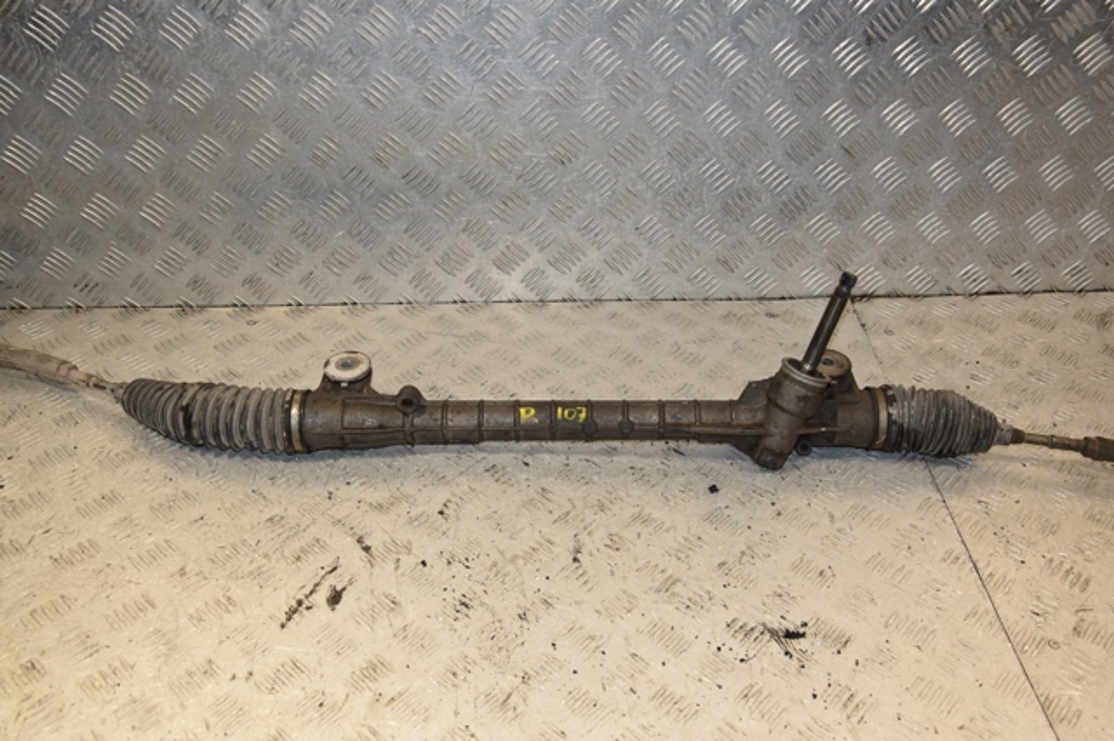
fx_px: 1021
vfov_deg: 39.9
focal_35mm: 33
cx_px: 557
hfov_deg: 57.2
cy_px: 370
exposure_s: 1/200
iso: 800
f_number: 7.1
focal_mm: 22
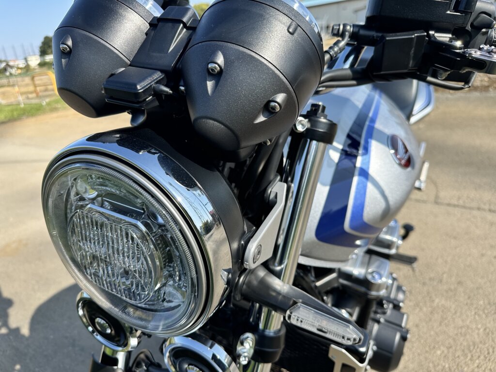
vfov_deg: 56.8
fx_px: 344
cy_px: 186
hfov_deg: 71.6
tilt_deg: -20.9
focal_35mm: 24
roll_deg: +6.2
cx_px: 248
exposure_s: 1/2110
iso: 80
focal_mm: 6.86
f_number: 1.78
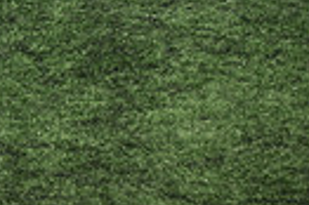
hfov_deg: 2.3
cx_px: -104
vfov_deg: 1.5
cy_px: -234
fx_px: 7612
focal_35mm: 888
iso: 100
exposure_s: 1/1250
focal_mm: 200
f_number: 3.5
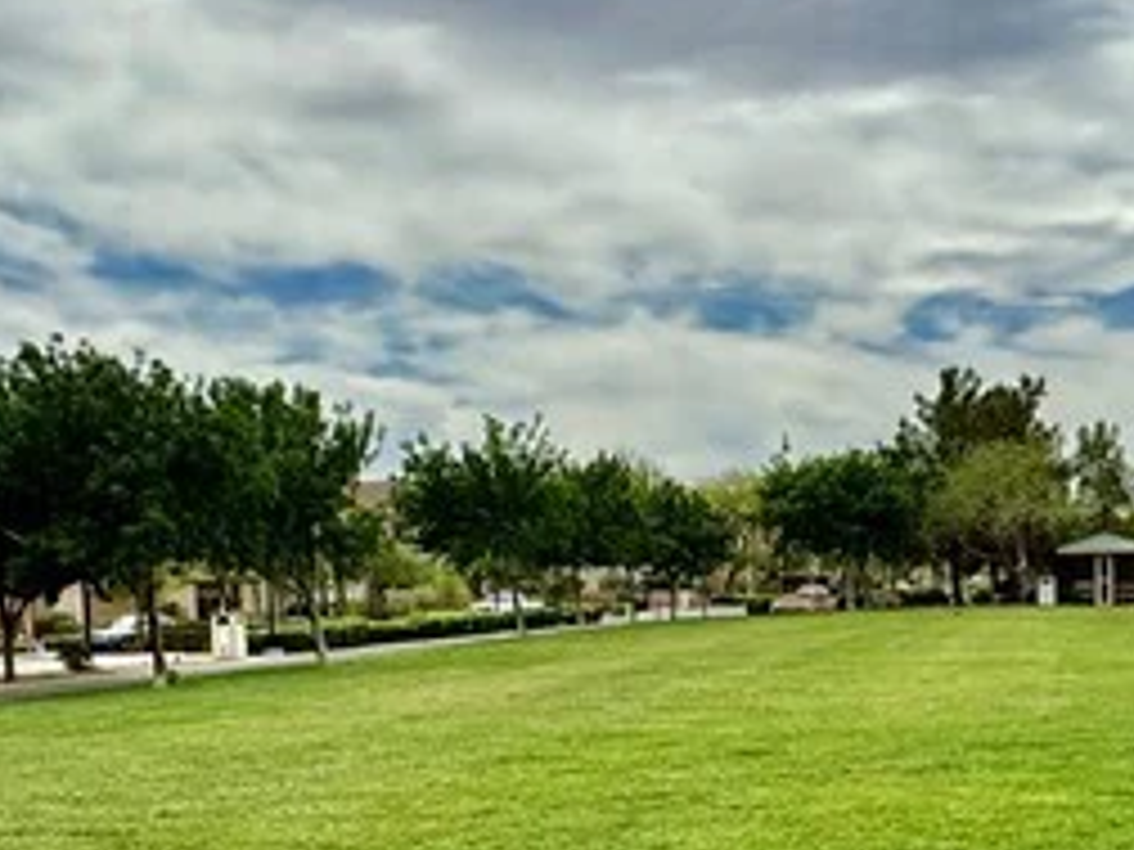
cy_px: 729
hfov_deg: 33.1
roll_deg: -0.2
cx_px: 850
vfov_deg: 25.0
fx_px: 1867
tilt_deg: -3.9
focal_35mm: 57
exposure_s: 1/2985
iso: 50
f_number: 2.2
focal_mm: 2.22
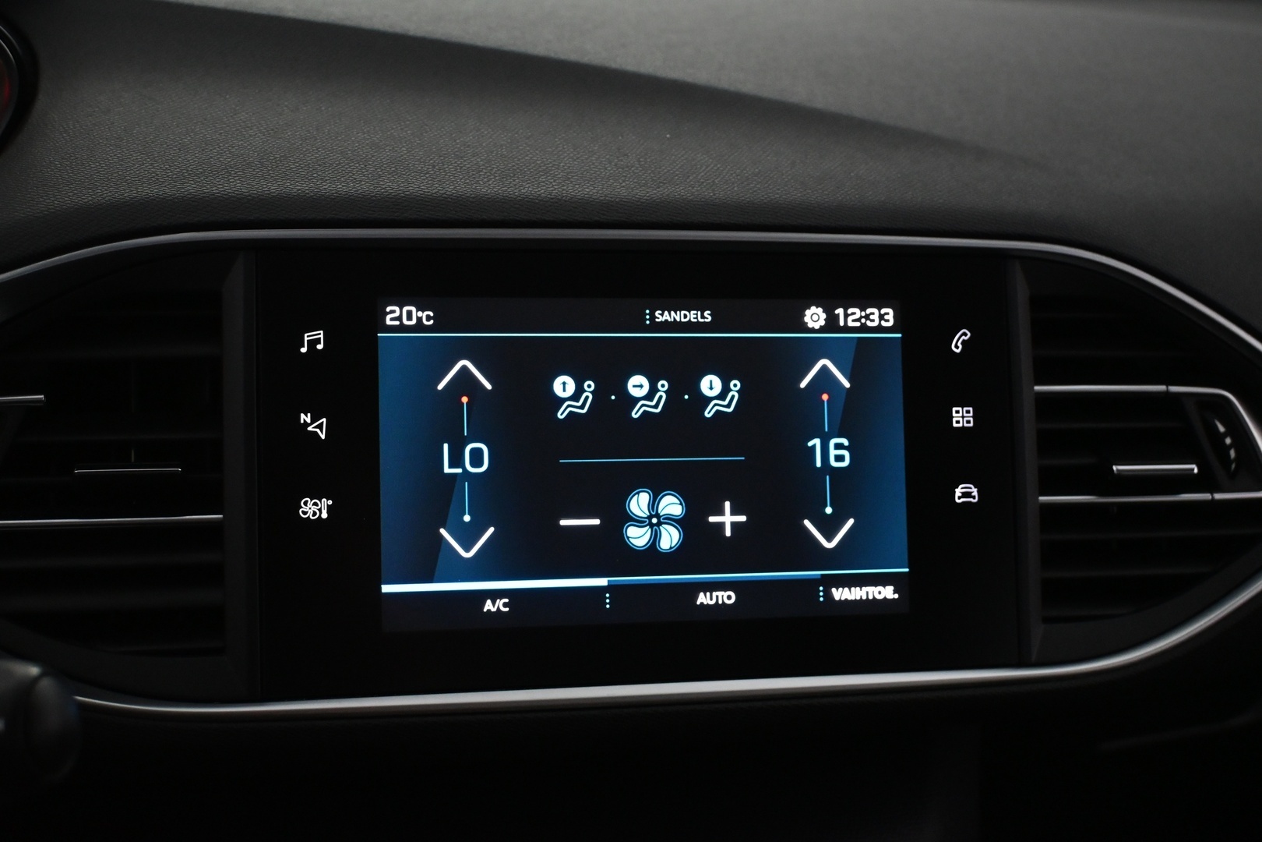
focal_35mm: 47
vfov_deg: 28.5
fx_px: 1656
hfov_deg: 41.7
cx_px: 631
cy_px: 421
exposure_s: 1/100
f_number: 5
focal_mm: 31.5
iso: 3200
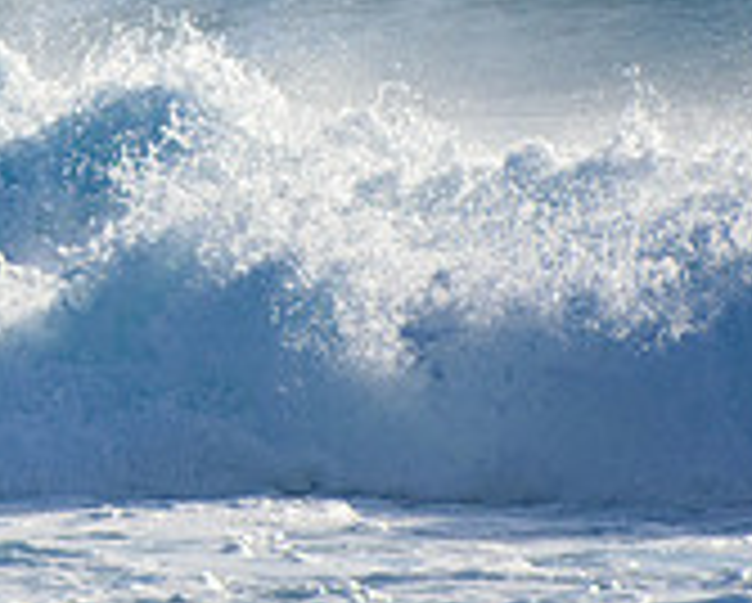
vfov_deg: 0.8
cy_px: -218
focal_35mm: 1903
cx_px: -401
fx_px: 42403
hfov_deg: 1.0
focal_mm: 390
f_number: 5.6
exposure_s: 1/2000
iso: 280
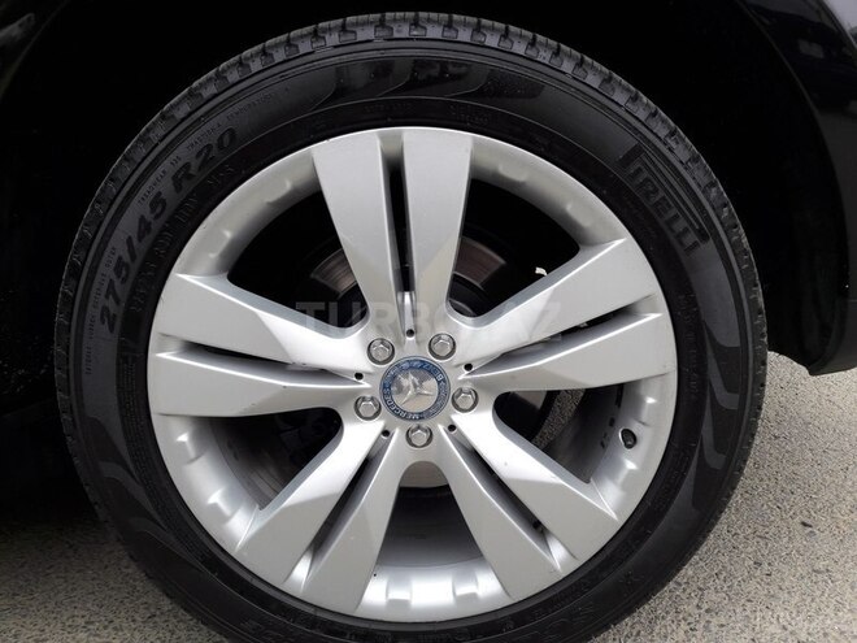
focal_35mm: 28
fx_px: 693
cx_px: 428
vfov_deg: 49.7
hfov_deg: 63.4
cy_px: 322
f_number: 1.9
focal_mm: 3.7
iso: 40
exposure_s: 1/227
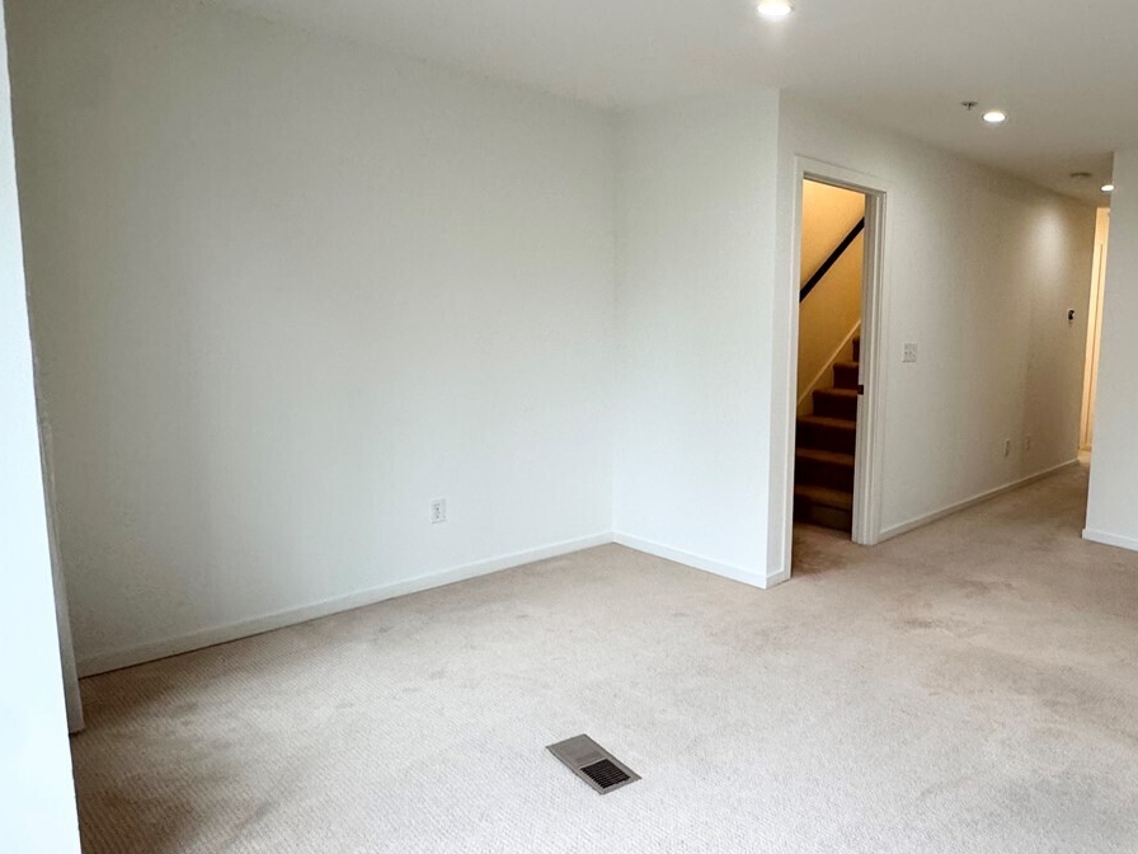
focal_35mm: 25
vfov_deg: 54.9
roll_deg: -1.7
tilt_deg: -7.5
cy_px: 412
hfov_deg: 66.2
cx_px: 815
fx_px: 822
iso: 200
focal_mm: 2.22
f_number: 2.2
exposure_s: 1/120
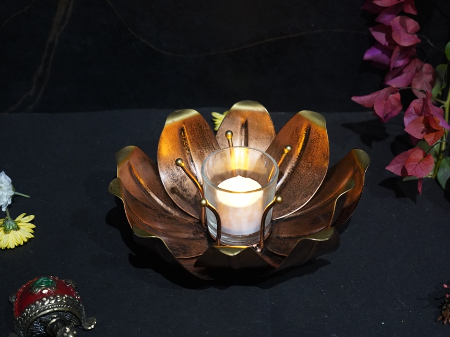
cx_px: 229
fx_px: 1040
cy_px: 177
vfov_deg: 18.4
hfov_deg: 24.4
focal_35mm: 80
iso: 5000
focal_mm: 70
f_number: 5.6
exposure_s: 1/80
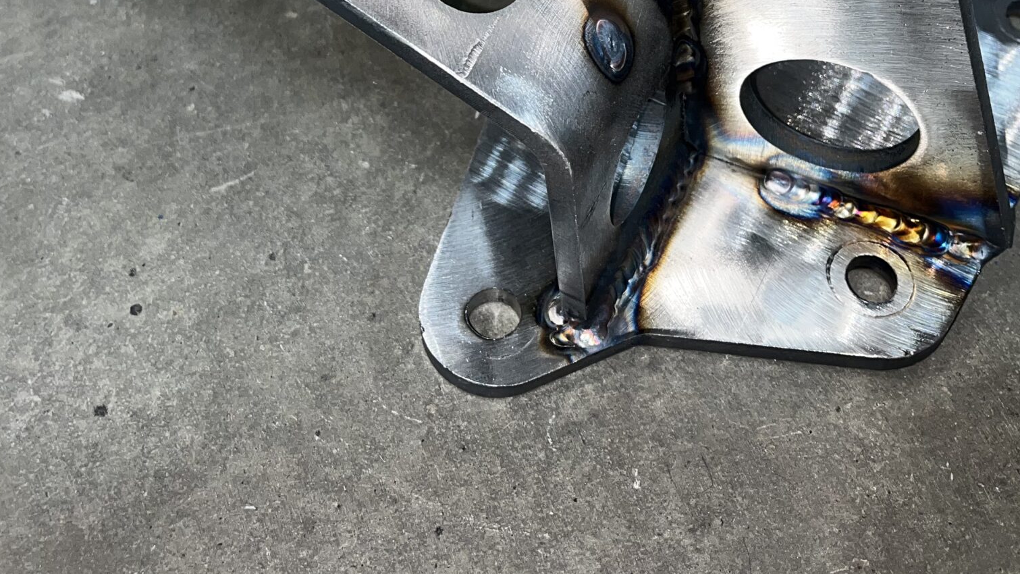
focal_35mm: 48
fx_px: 1298
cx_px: 471
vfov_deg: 23.4
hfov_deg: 42.9
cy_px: -56
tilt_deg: -50.2
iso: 32
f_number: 1.6
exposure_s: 1/50
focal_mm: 5.1
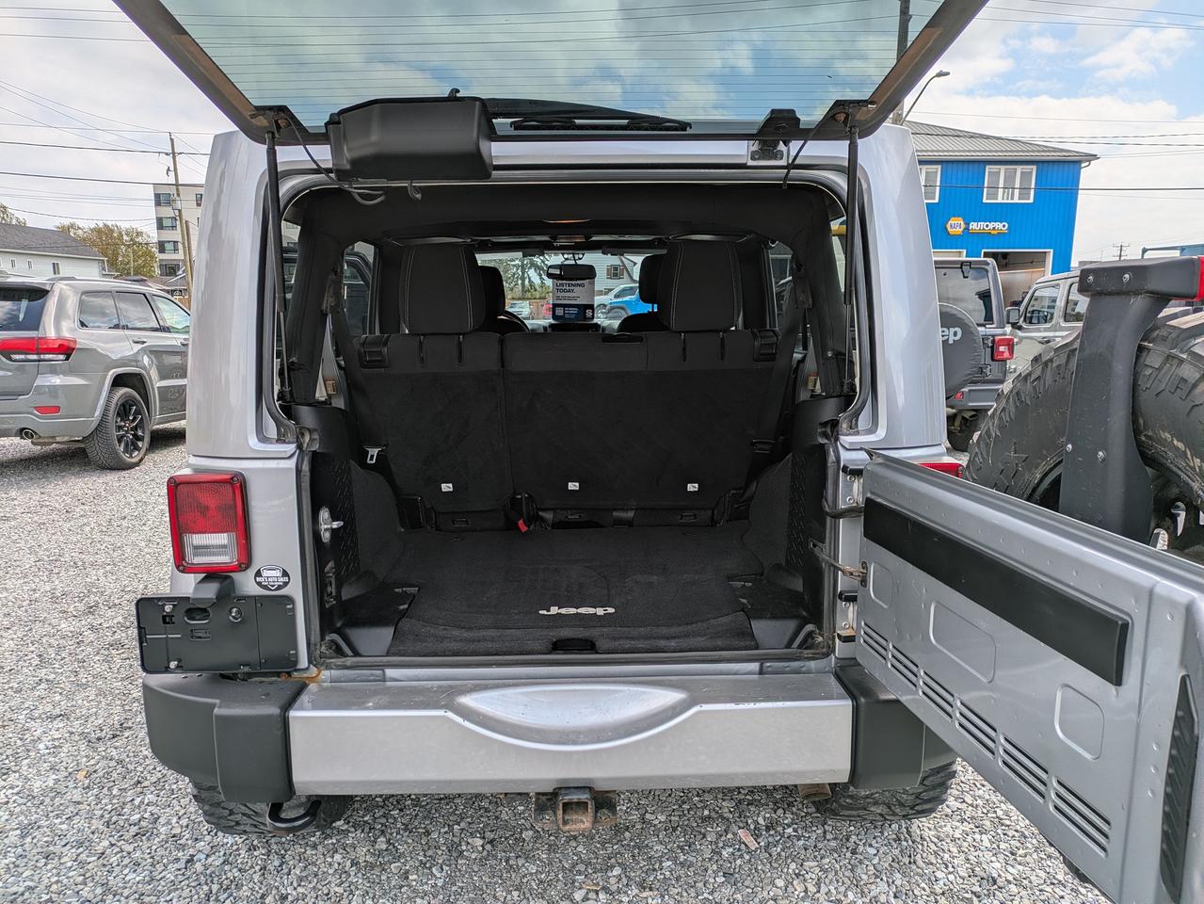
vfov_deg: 54.9
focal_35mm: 25
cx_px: 602
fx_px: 870
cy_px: 452
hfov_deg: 69.4
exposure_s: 1/2028
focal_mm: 5.43
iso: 44
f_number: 1.89
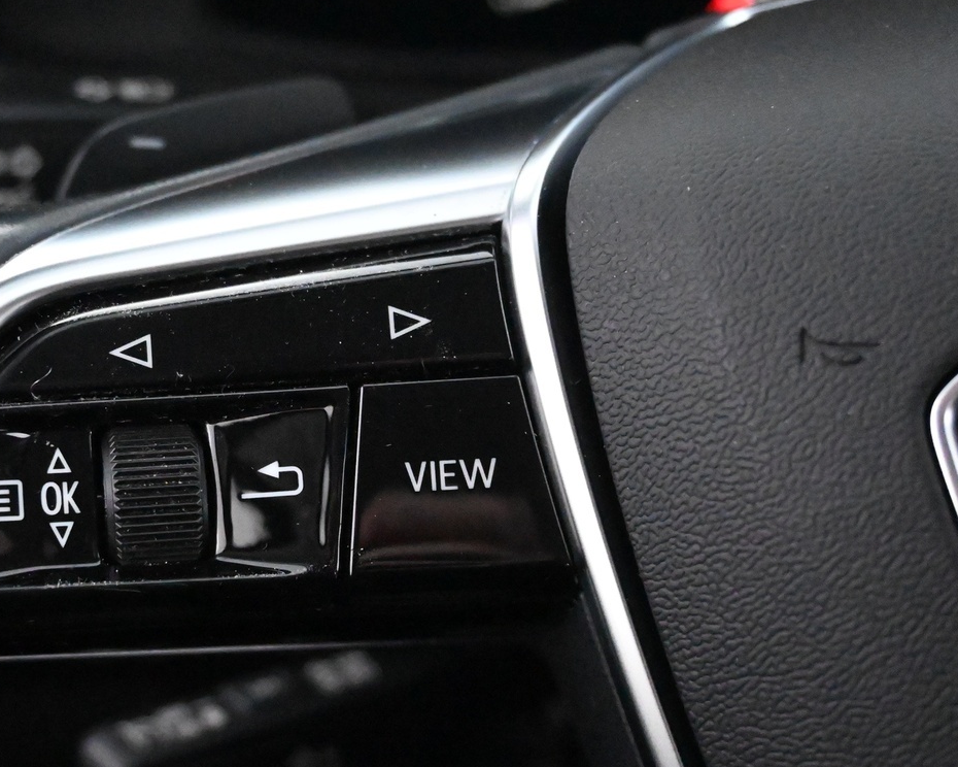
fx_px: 1911
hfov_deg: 27.9
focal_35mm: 67
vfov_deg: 22.7
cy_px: 432
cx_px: 275
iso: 14400
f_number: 4.5
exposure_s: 1/40
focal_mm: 27.5
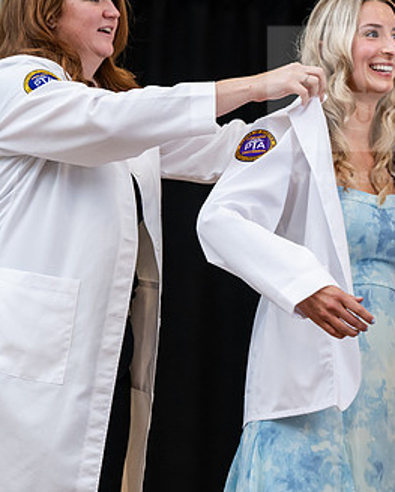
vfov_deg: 8.6
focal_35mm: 224
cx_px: 222
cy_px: 208
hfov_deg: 6.9
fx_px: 3269
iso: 1600
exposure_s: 1/200
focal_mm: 135
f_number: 3.5
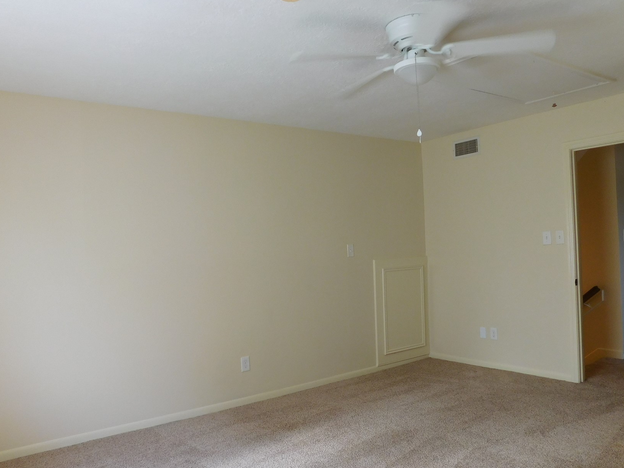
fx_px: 523
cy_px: 248
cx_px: 324
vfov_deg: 48.2
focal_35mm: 29
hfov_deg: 61.6
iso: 125
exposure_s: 1/50
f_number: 3
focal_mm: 4
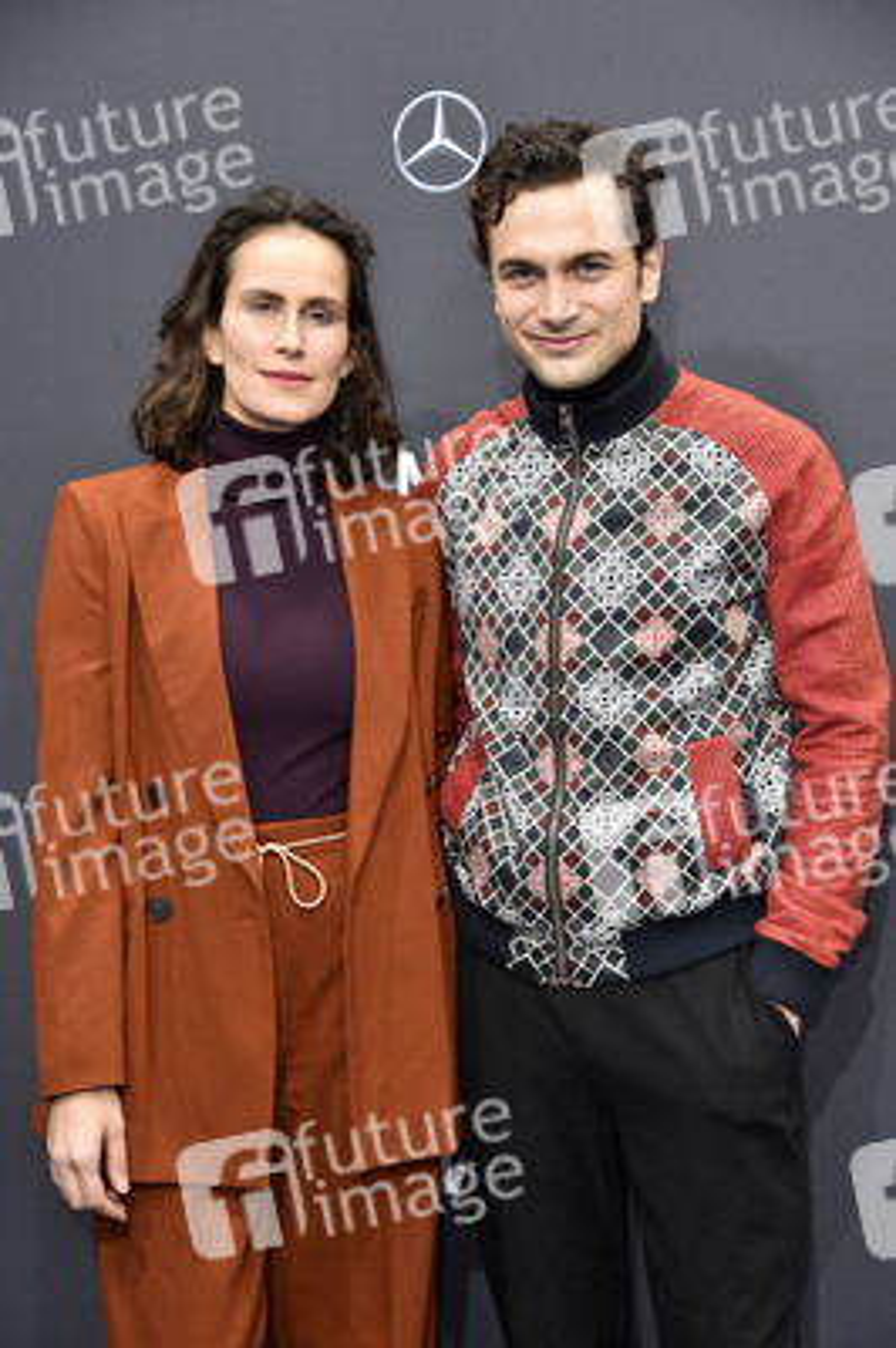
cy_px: 674
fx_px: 2692
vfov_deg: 28.1
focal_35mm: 72
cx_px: 448
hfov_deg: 18.9
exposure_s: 1/160
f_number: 5.6
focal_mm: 72
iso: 250
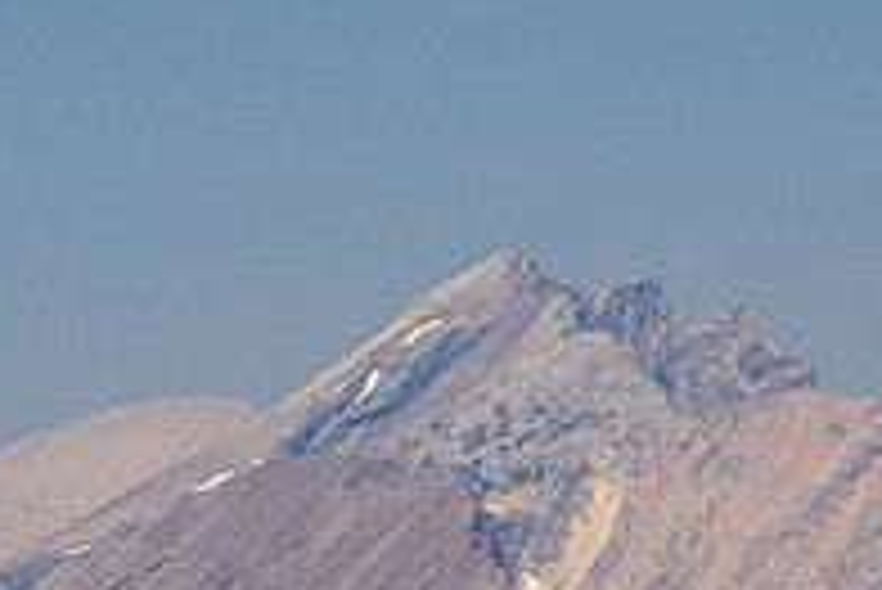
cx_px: 315
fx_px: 15078
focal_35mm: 615
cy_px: 790
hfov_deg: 3.4
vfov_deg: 2.2
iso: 200
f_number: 8
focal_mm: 100
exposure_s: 1/200
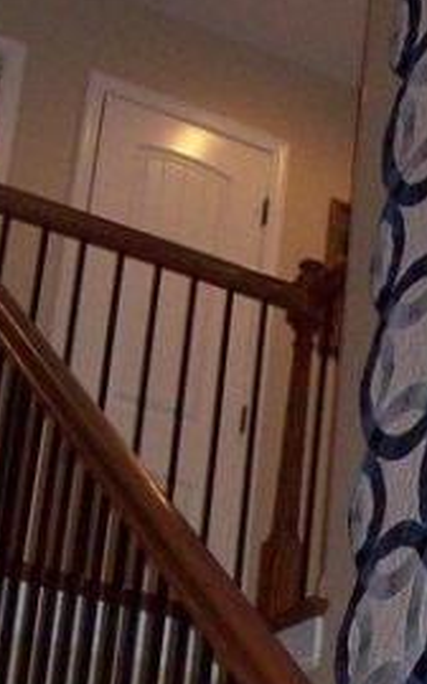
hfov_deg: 11.7
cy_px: 590
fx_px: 2031
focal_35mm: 109
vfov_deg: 18.8
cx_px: 531
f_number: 2.7
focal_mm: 6
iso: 140
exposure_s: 1/64
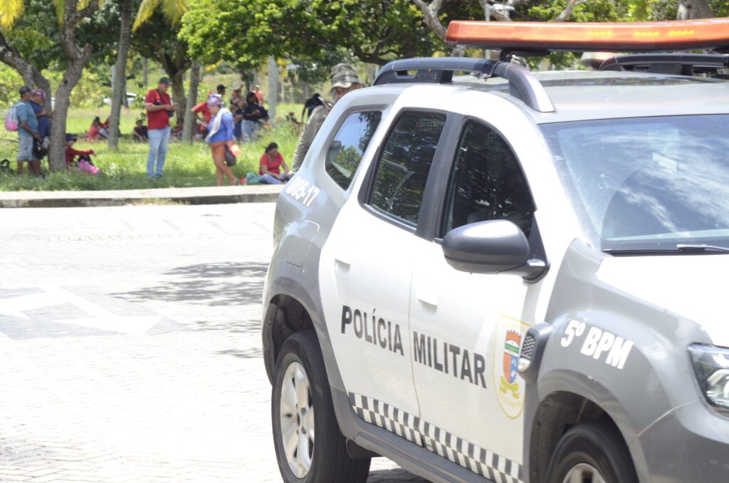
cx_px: 364
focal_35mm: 120
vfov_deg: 11.4
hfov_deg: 17.1
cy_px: 242
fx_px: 2425
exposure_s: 1/200
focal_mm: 80
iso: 400
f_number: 9
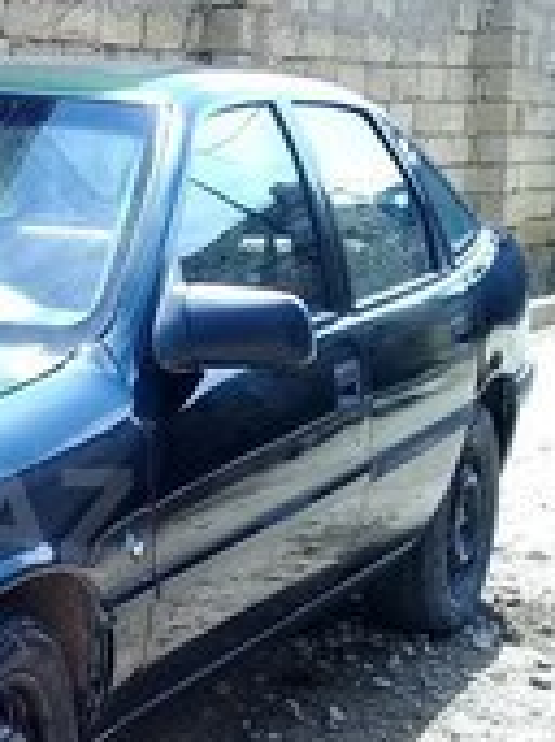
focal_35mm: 90
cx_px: -199
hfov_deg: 15.5
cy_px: 516
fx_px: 1926
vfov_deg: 21.7
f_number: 2.2
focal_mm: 3.3
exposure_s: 1/212
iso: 50
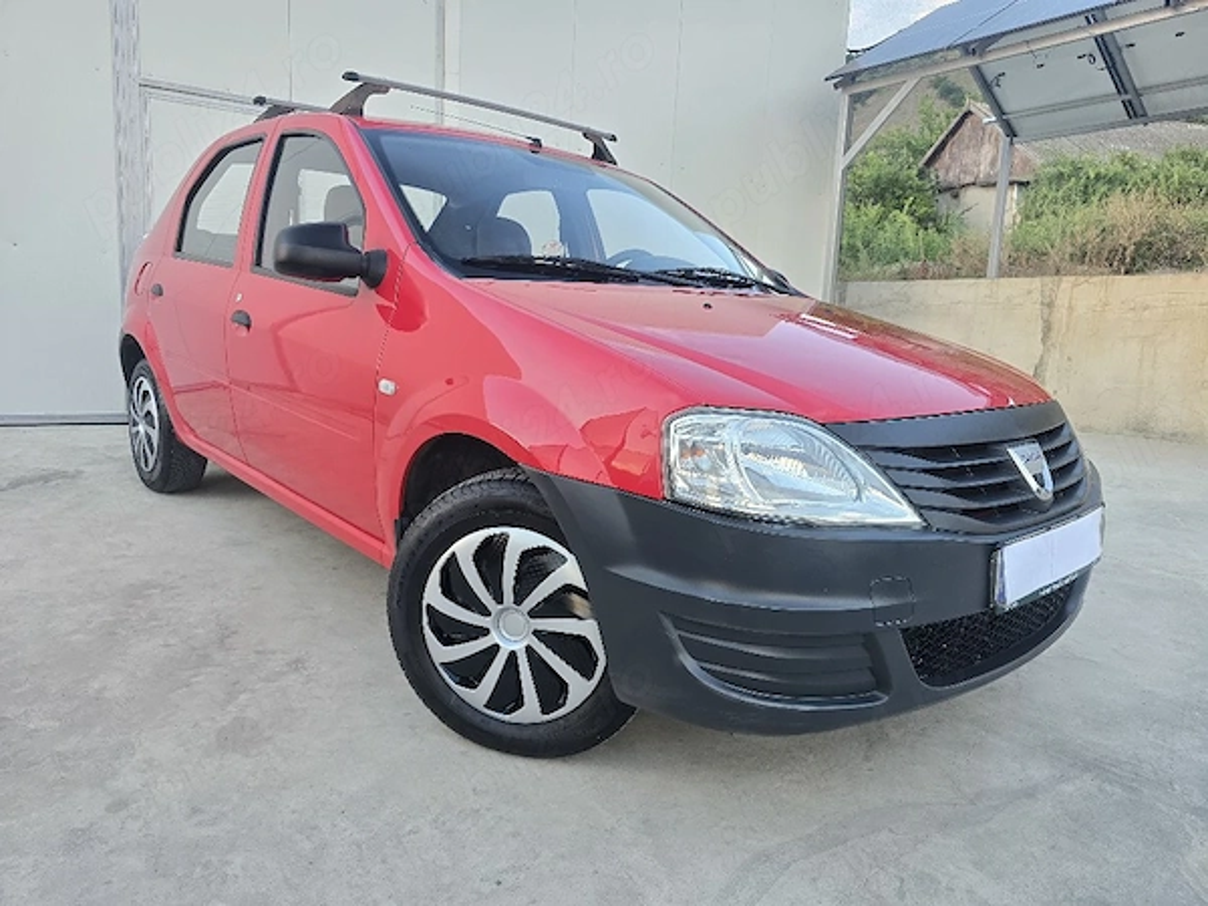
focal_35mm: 23
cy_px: 453
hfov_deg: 73.9
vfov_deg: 58.9
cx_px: 604
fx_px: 803
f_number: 1.7
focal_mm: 6.3
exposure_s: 1/182
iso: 125
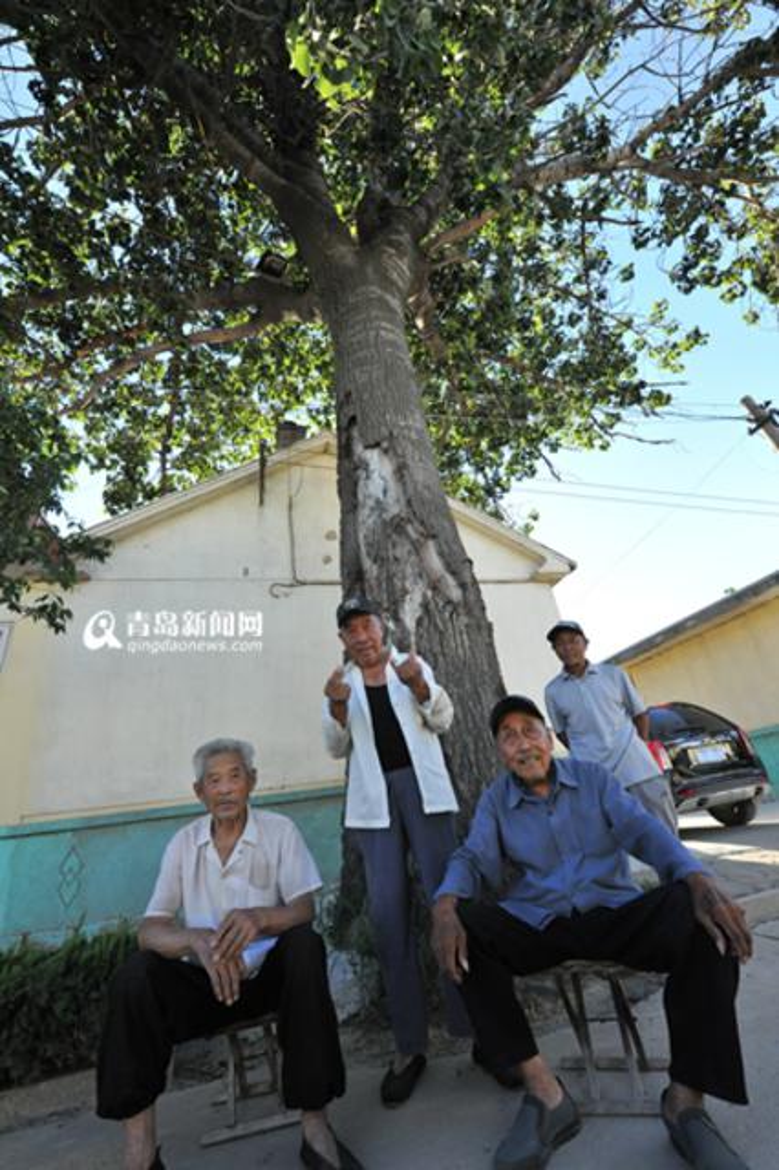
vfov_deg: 104.3
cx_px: 390
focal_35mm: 14
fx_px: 455
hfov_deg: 81.1
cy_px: 585
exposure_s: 1/400
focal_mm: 14
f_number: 8
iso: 1000
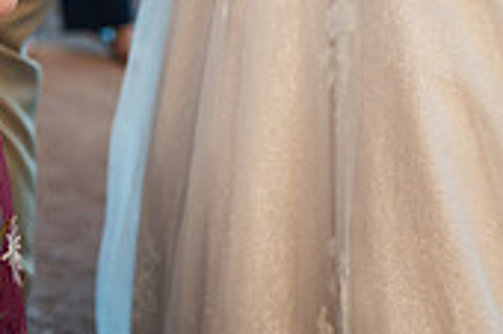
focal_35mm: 171
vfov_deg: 7.8
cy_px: -210
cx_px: -80
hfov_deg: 11.8
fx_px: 2387
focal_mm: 50
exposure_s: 1/800
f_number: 2.5
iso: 125
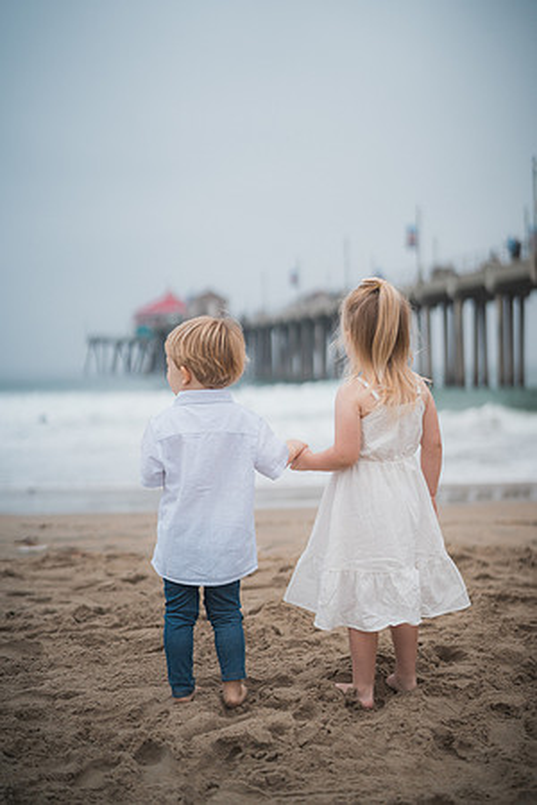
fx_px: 1119
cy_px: 402
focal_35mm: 50
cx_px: 268
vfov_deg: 39.6
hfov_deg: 27.0
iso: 160
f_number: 1.4
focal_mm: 50
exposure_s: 1/4000
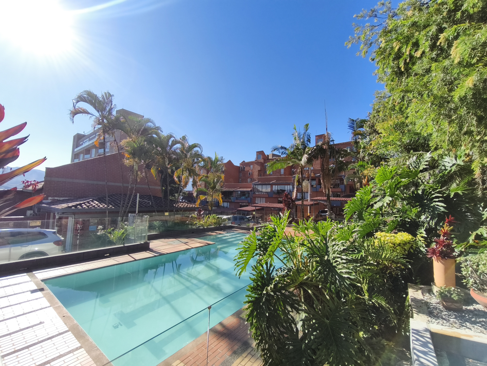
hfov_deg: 98.2
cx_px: 244
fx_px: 211
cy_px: 183
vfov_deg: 81.7
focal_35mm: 15
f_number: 2.2
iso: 50
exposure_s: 1/1107
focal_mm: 1.91
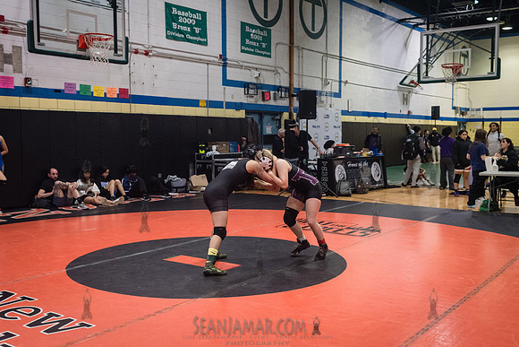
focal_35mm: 39
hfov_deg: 49.2
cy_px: 174
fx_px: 566
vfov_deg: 34.0
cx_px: 260
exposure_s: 1/400
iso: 5000
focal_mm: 35
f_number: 3.2
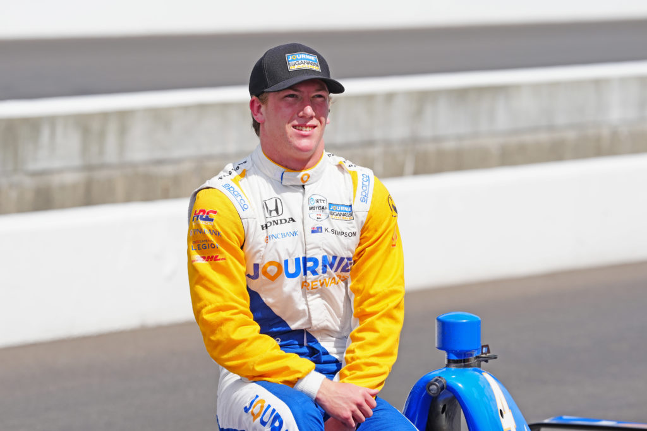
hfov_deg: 6.9
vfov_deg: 4.6
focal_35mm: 300
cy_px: 216
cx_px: 324
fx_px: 5392
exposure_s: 1/1000
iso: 400
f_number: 8
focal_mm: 300
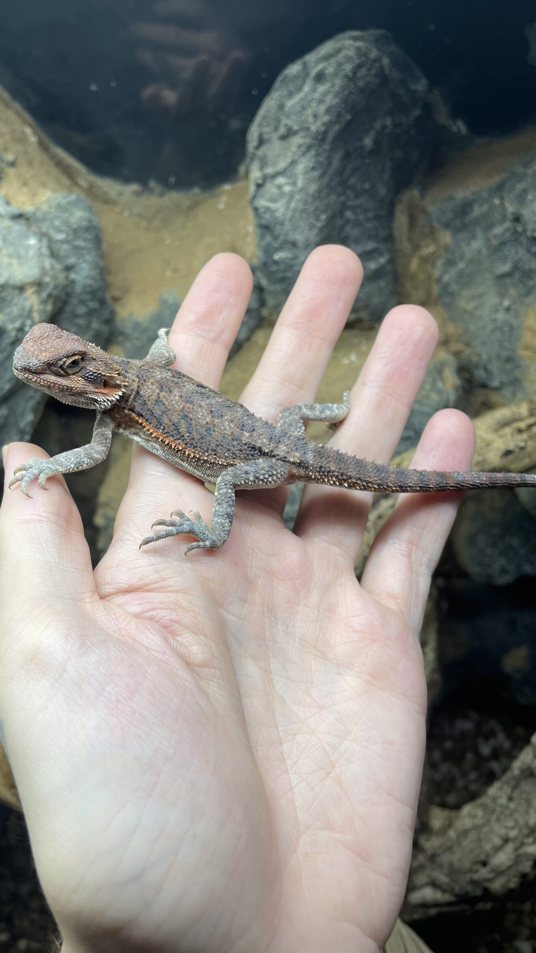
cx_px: 180
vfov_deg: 64.3
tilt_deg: -32.1
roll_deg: +4.2
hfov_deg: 38.5
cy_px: 464
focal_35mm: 30
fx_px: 758
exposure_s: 1/198
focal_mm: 4.2
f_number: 1.6
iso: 32
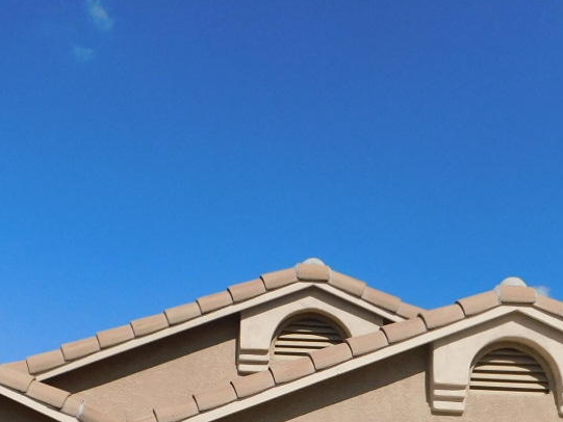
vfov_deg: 21.1
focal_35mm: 68
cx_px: 301
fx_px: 1106
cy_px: 396
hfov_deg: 28.5
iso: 125
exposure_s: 1/800
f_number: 6
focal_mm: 4
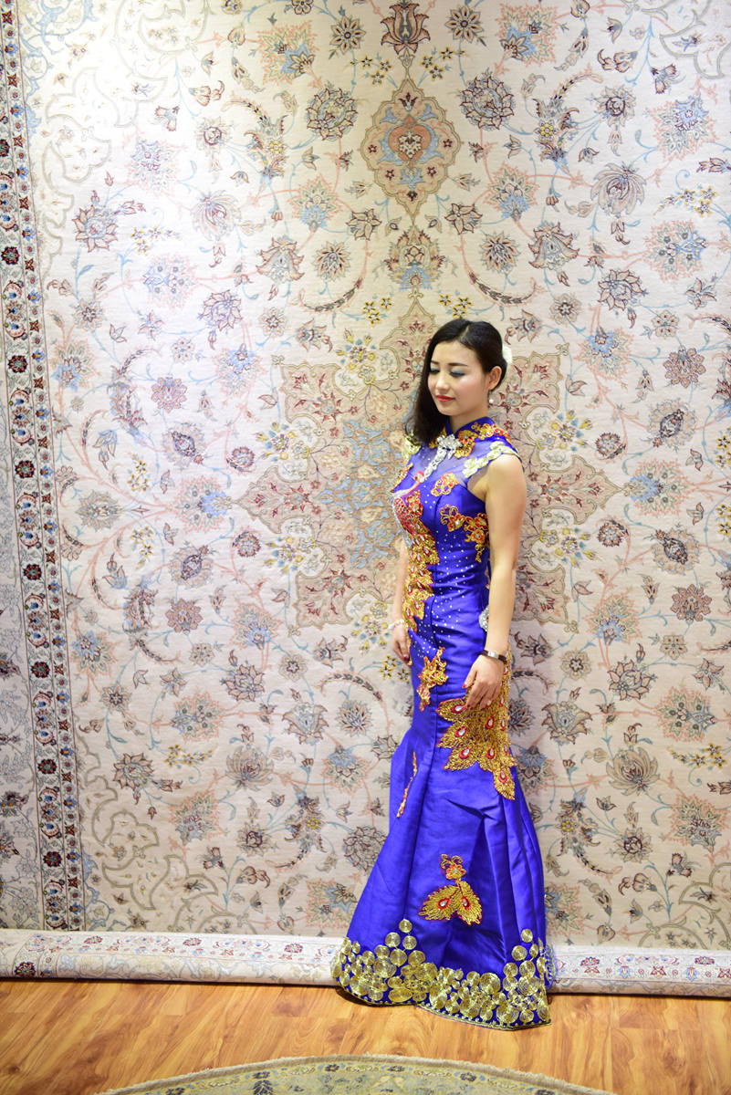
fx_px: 1521
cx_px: 366
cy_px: 548
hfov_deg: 27.0
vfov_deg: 39.6
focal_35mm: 50
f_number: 2.8
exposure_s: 1/50
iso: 640
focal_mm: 50
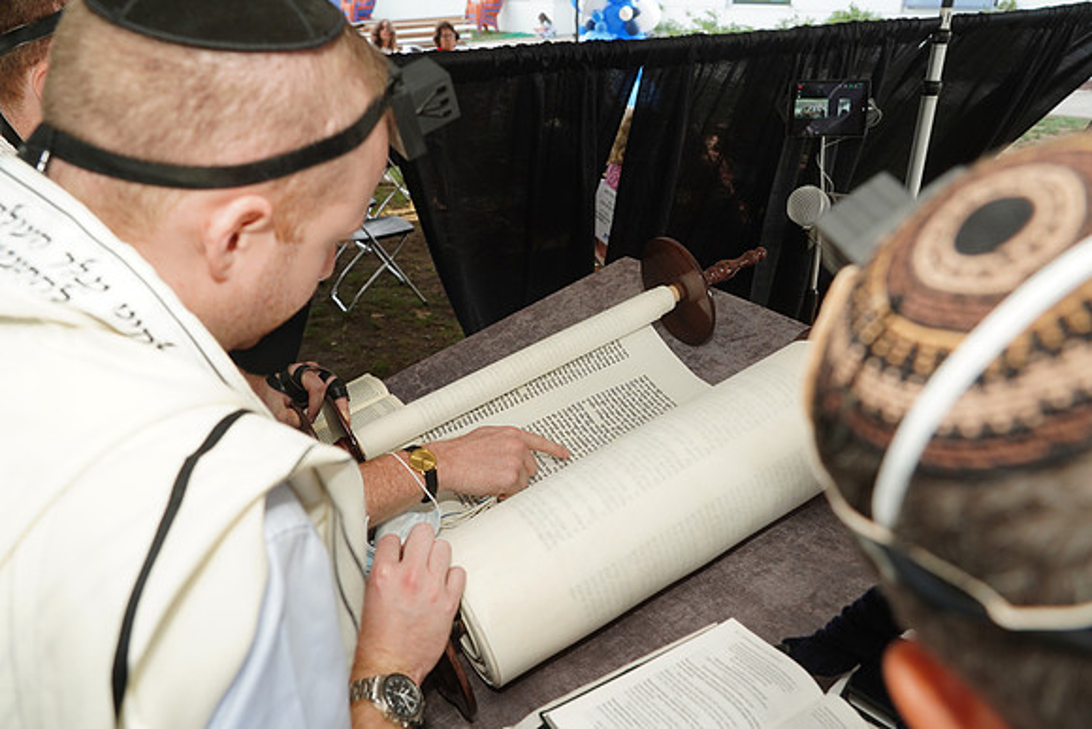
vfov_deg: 43.6
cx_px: 546
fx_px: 910
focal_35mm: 30
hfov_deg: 61.9
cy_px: 364
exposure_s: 1/125
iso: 320
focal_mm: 30
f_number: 6.3
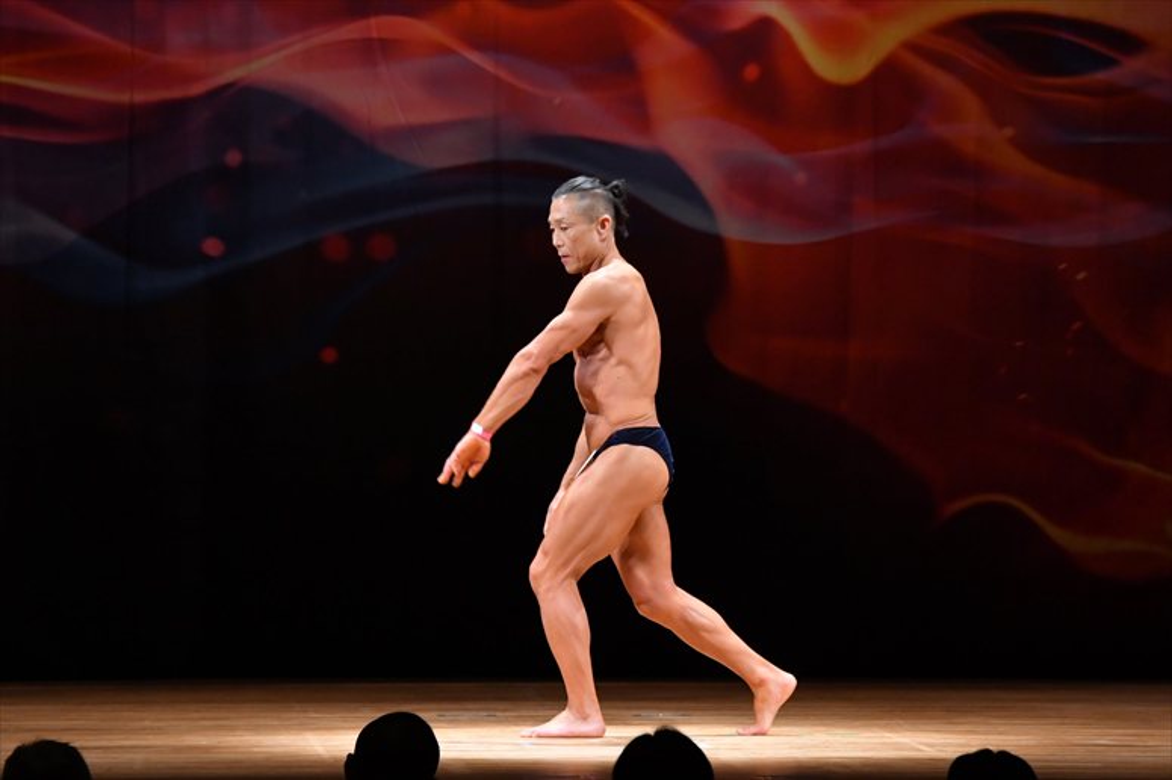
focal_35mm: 217
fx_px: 7061
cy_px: 390
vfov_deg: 6.3
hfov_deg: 9.5
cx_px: 586
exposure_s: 1/400
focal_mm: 145
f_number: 5.6
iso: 4000
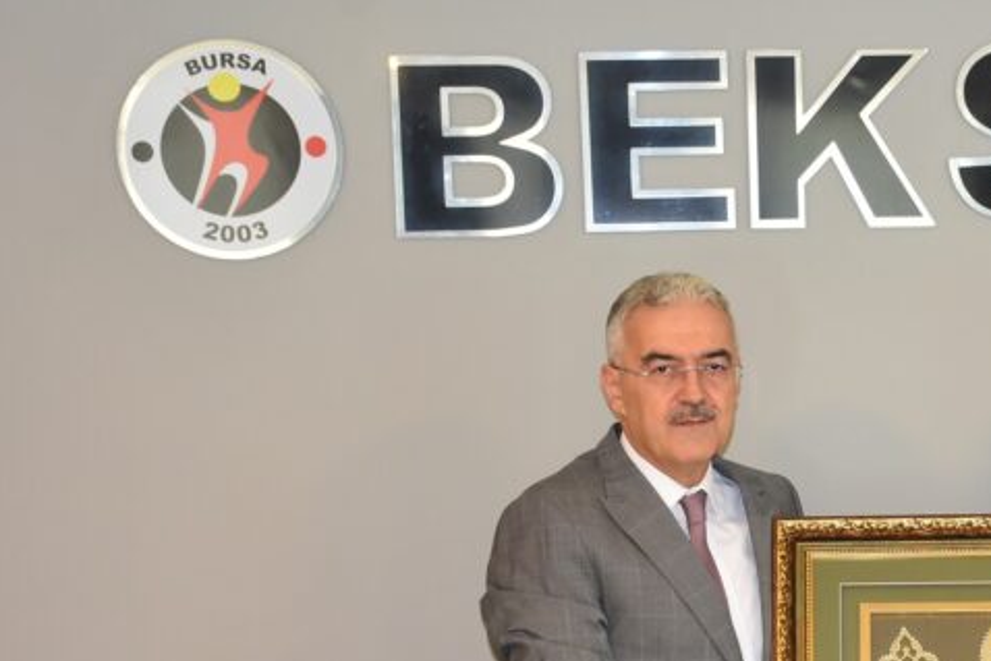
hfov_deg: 19.6
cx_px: 923
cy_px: 522
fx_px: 2808
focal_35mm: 102
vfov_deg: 13.4
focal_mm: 35
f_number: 4.2
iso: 900
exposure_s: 1/60
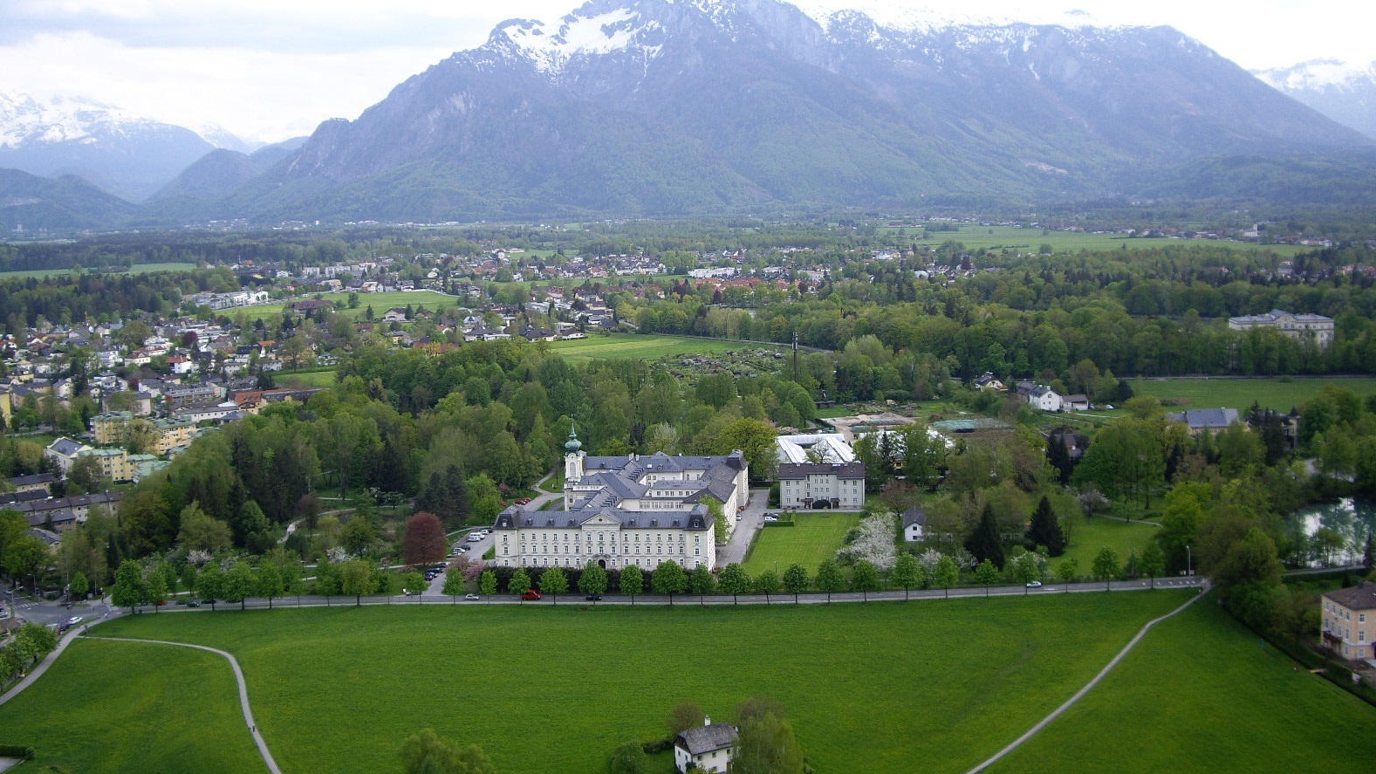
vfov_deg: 28.3
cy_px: 342
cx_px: 692
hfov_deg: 48.4
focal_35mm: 42
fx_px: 1532
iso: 64
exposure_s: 1/250
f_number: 2.8
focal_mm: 7.9
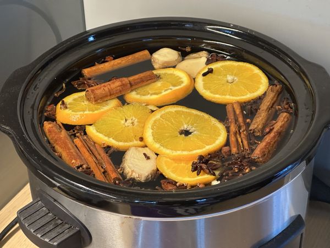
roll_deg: +1.2
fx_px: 734
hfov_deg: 25.3
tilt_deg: -36.9
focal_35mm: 77
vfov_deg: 19.1
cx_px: 165
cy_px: 124
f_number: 2.8
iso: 640
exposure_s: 1/41
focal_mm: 9
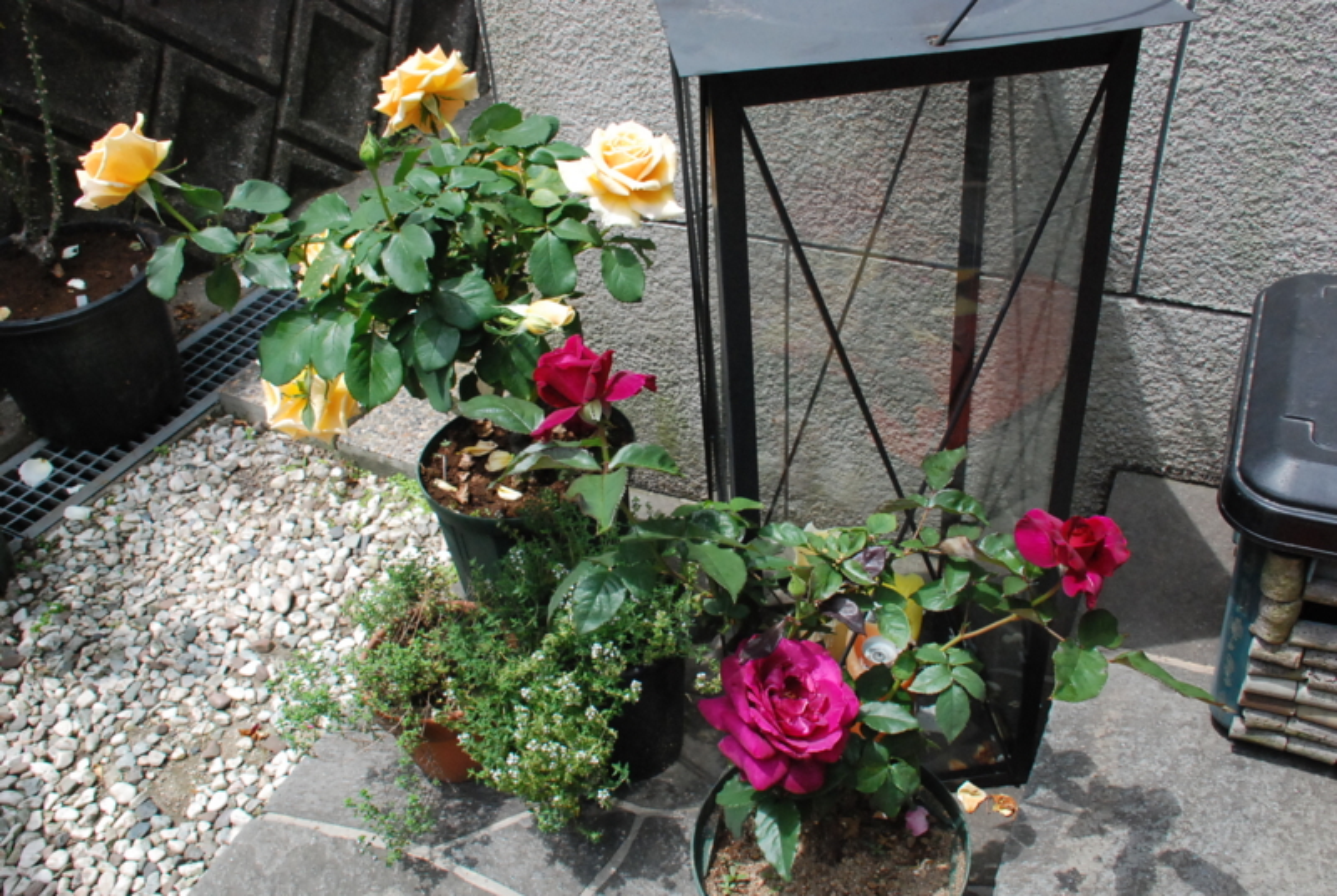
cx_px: 668
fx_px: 1227
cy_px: 448
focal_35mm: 33
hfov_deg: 57.2
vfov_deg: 40.1
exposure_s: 1/640
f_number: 13
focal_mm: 22
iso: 1600
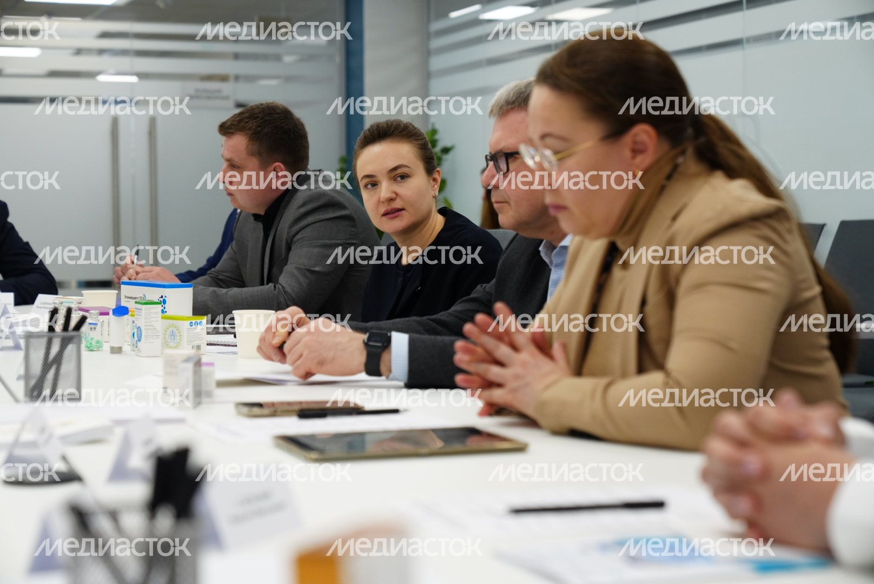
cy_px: 292
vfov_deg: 19.5
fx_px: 1701
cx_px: 437
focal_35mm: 70
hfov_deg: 28.8
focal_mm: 70
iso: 2000
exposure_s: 1/400
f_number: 4
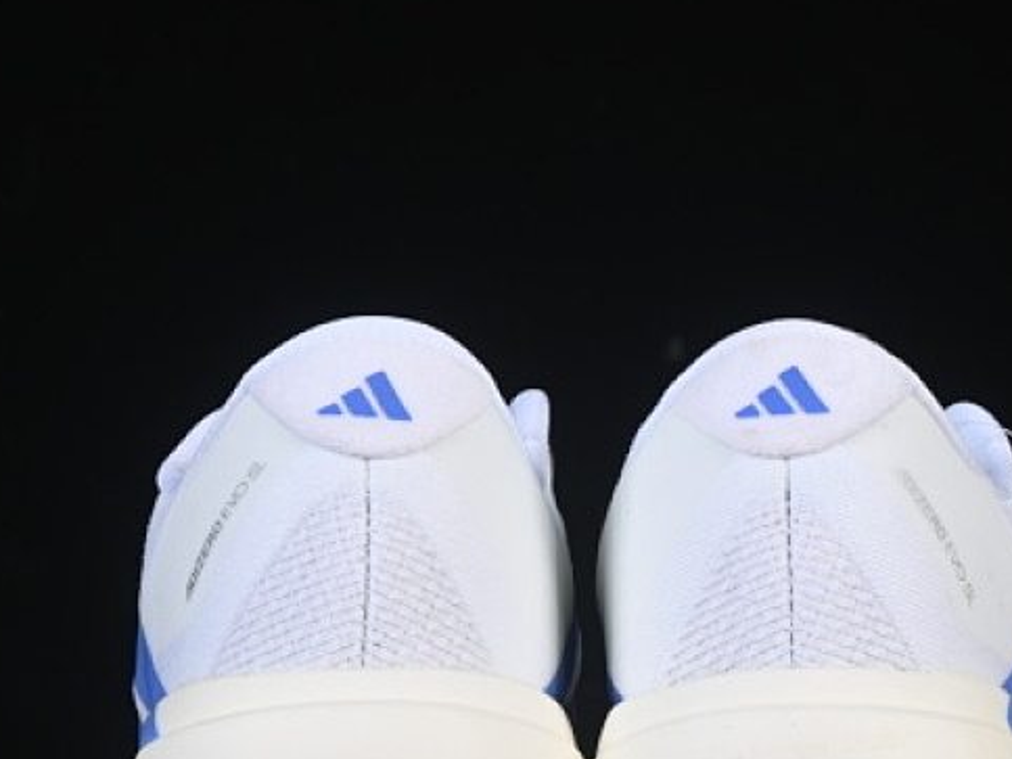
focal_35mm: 161
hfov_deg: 12.3
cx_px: 629
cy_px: 489
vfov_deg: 9.2
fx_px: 4707
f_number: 8
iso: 160
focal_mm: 50
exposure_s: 1/100
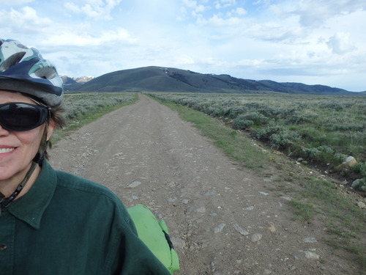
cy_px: 138
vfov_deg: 49.7
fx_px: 296
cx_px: 183
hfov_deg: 63.4
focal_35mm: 28
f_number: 3.9
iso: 125
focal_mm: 5
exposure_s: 1/640
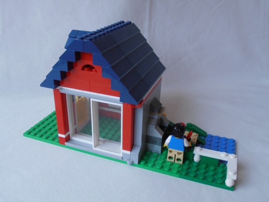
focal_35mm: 37
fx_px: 288
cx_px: 134
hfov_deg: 50.1
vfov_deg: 38.7
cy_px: 101
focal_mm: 6.61
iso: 80
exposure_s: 1/80
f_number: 3.9
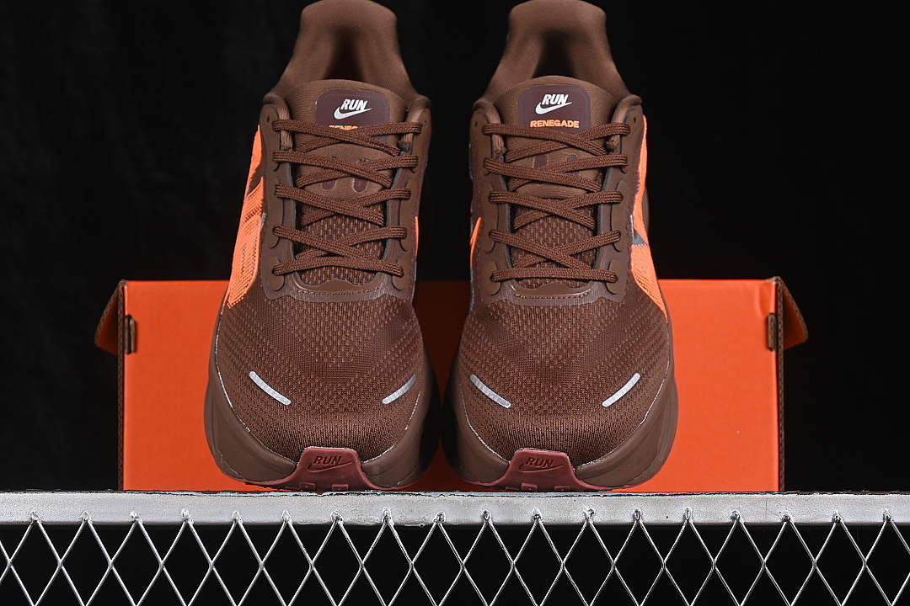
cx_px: 455
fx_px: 1896
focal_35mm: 75
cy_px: 303
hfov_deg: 27.0
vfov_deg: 18.2
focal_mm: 50
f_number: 6.3
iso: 160
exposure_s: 1/60
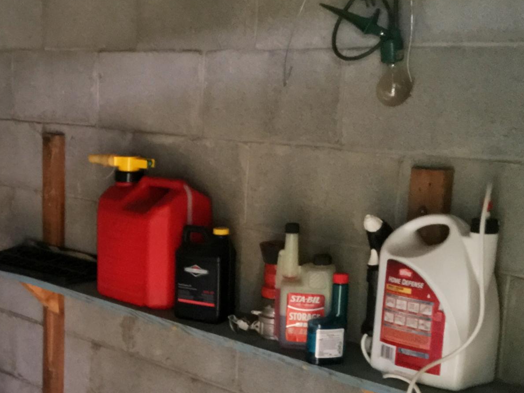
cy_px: 313
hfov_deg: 24.8
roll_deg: +1.2
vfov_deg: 20.0
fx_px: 1105
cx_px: -58
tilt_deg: -15.8
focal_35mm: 73
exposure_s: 1/30
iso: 200
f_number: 2.2
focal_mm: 4.15
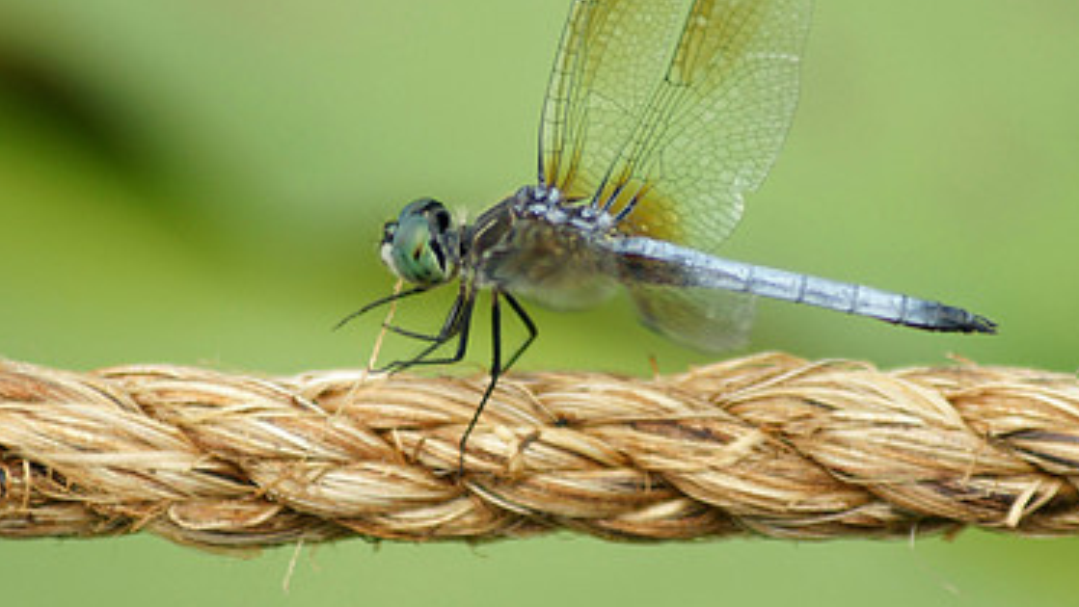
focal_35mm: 733
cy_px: 224
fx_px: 20976
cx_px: 619
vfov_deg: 1.7
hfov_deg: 2.9
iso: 320
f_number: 5.6
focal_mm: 300
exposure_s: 1/500
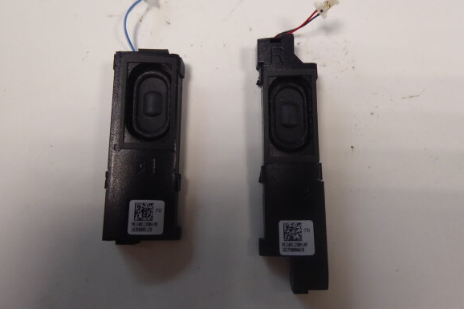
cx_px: 238
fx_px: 348
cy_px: 156
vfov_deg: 47.9
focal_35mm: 27
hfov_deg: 67.4
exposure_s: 1/60
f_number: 3.3
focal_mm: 4.3
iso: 250
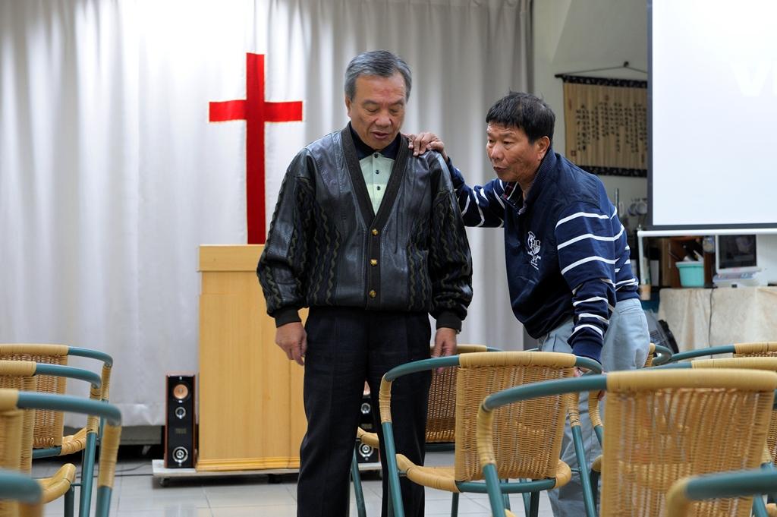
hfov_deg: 33.4
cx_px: 388
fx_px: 1294
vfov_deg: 22.6
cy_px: 258
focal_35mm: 60
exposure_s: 1/60
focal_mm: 60
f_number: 4
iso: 1250
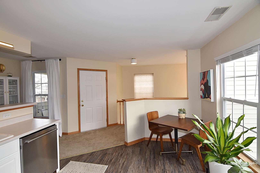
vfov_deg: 72.1
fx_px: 119
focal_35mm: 16
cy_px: 86
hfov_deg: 95.0
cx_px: 130
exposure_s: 1/125
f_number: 5.6
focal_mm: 11
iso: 640
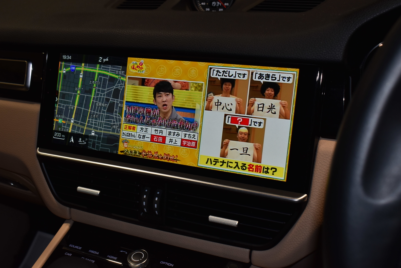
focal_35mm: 42
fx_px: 468
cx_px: 200
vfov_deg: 31.9
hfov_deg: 46.4
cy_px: 134
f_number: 8
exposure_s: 1/60
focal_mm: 28
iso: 560
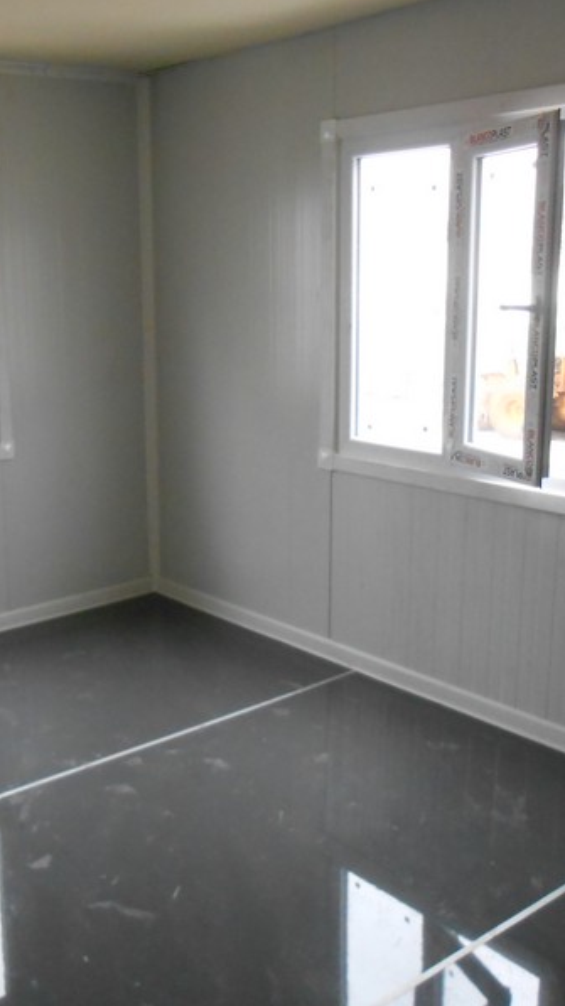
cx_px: 106
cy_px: 501
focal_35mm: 38
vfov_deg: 52.8
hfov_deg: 30.4
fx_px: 1013
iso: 640
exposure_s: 1/125
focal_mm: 4.6
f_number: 3.5
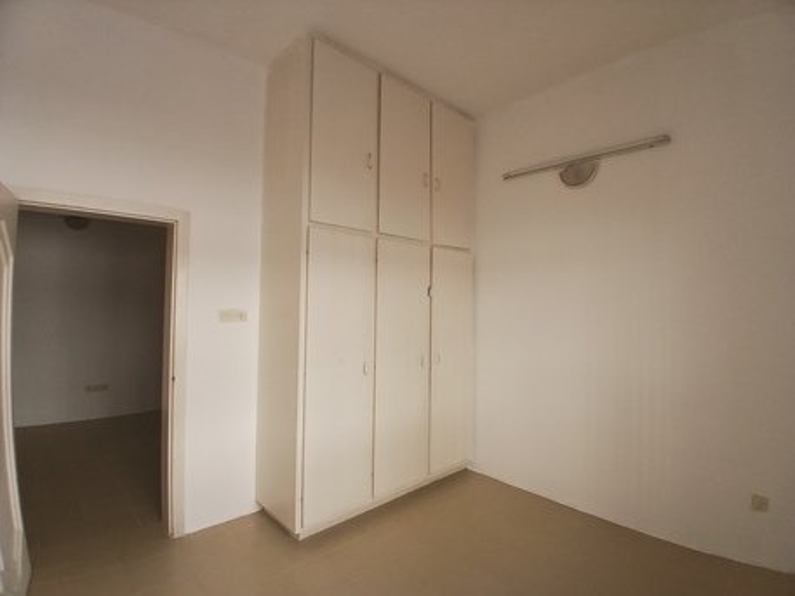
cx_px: 398
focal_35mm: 17
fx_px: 391
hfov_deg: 91.0
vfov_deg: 74.8
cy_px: 298
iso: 50
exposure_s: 1/50
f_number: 2.2
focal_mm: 1.4
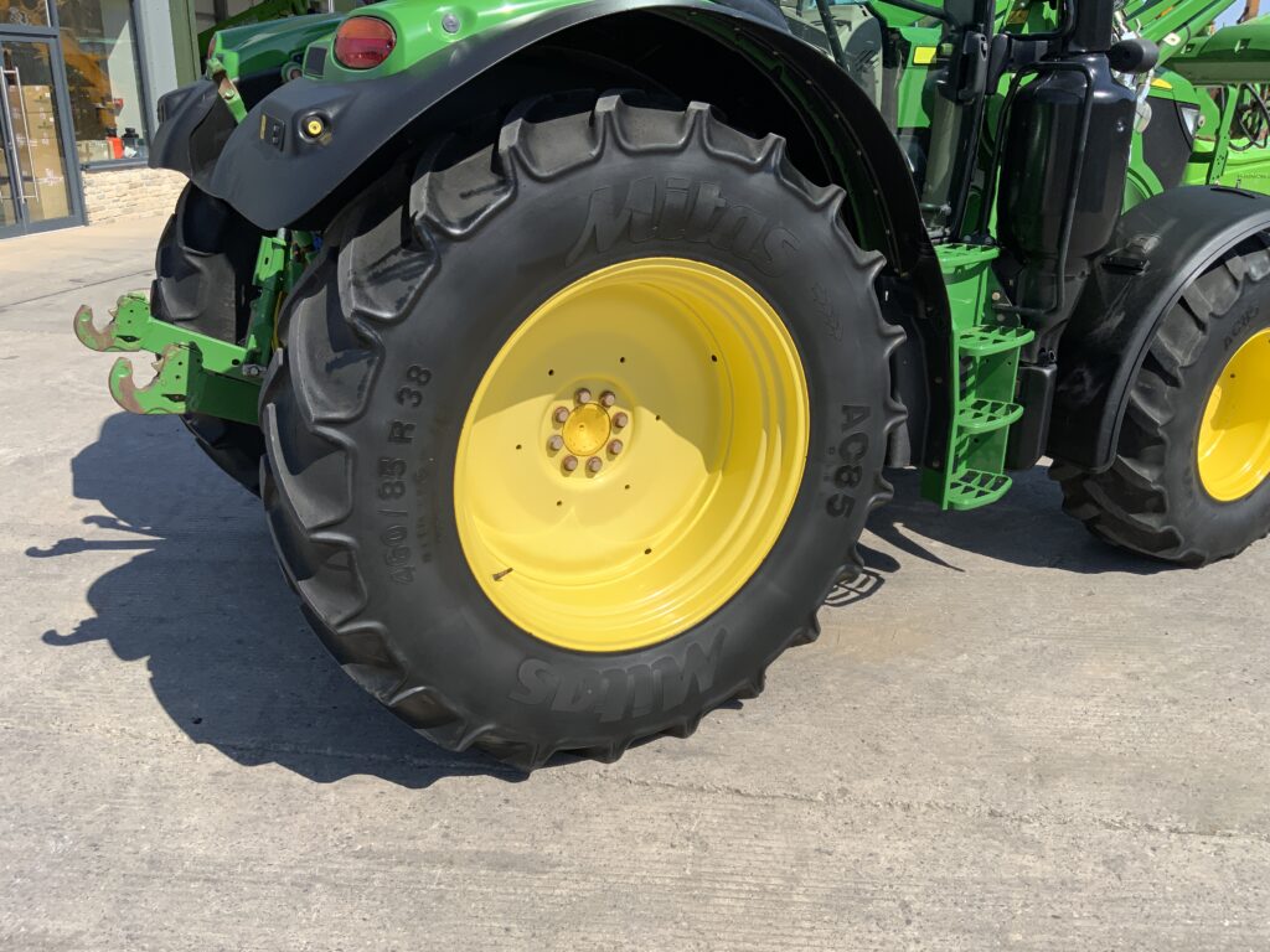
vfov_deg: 48.2
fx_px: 1064
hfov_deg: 61.7
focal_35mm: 29
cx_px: 635
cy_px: 476
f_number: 1.8
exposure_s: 1/1577
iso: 16
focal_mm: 3
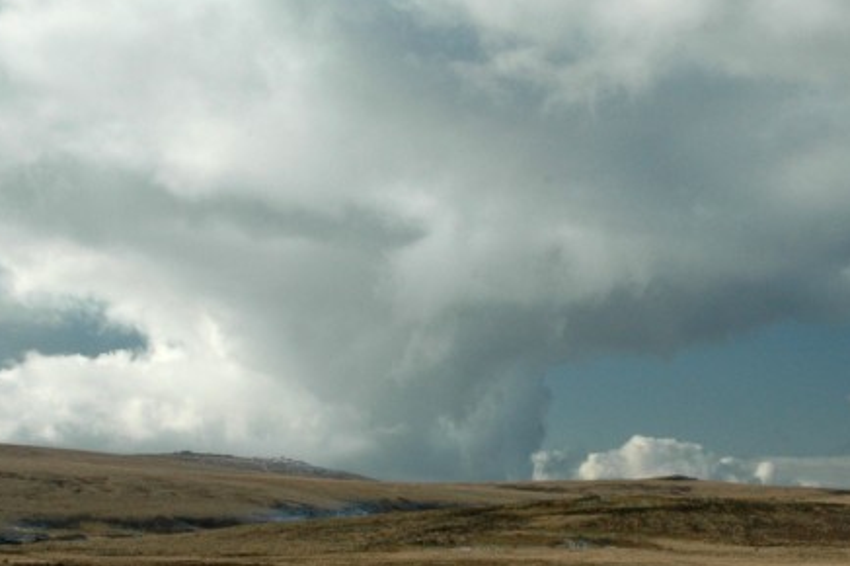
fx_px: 2411
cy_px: 364
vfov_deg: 13.4
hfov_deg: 19.7
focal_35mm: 102
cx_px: 704
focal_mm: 29
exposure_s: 1/60
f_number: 20
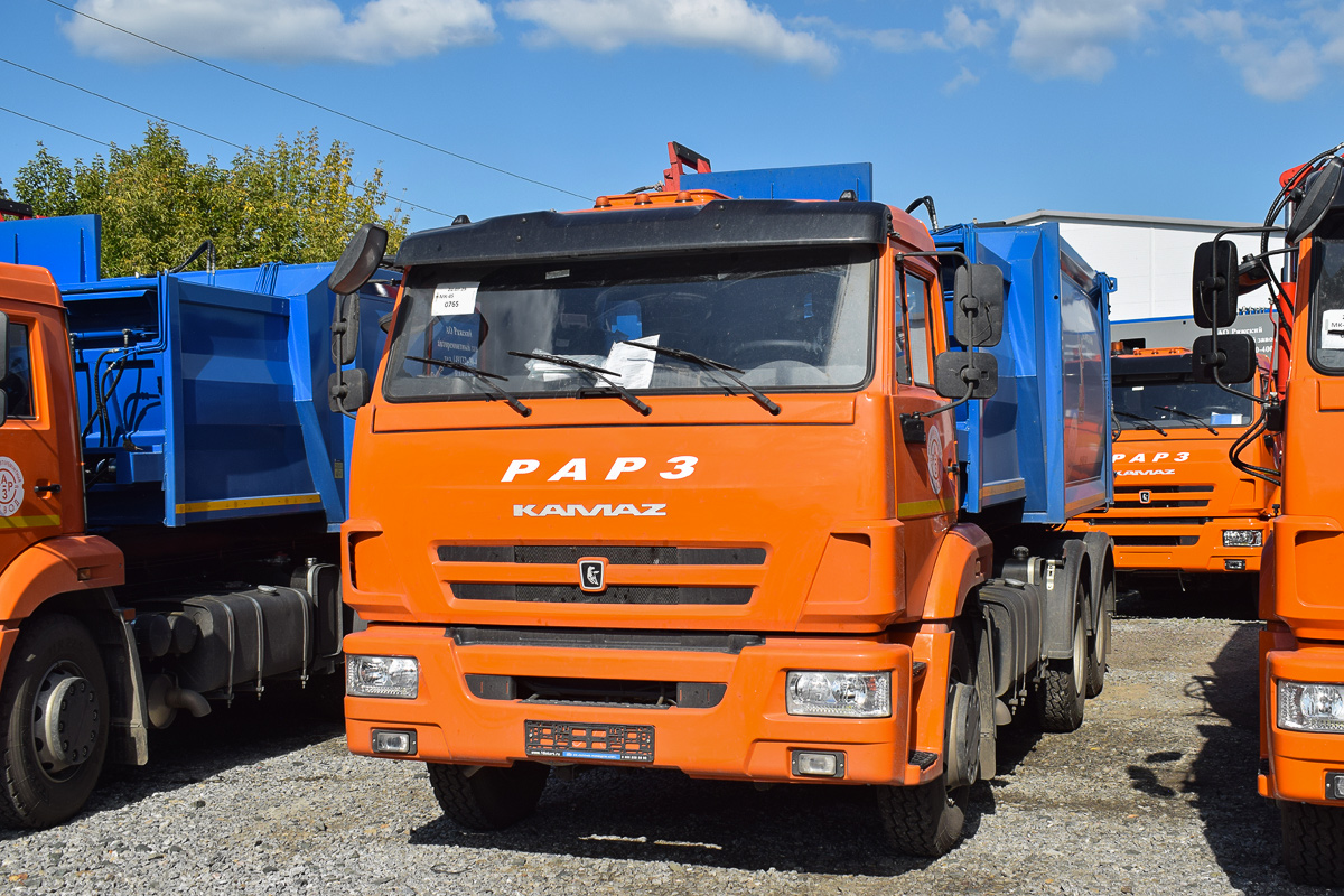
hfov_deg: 53.1
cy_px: 448
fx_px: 1344
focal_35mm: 36
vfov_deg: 36.9
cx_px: 672
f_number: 7.1
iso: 200
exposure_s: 1/1000
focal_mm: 24
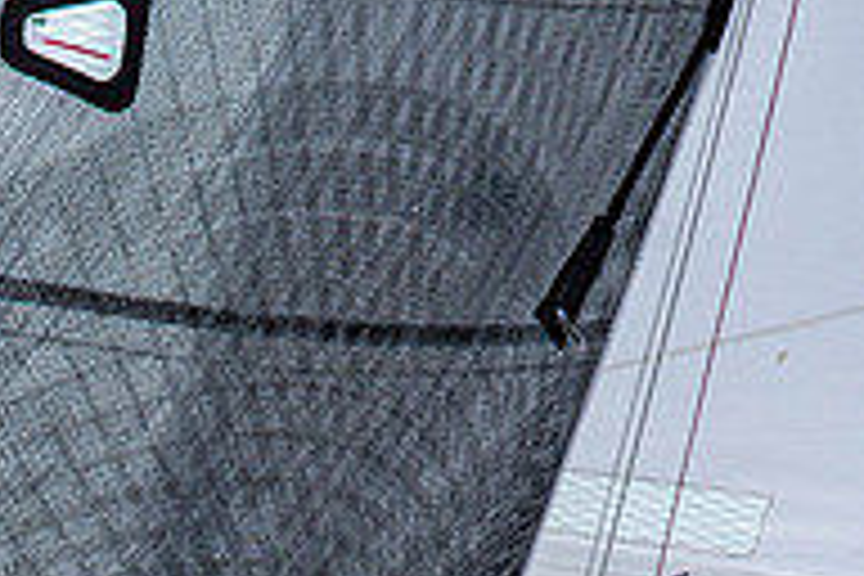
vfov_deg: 0.9
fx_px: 37125
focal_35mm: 1547
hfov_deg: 1.3
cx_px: -21
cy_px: 874
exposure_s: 1/2000
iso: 320
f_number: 5.6
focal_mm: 300
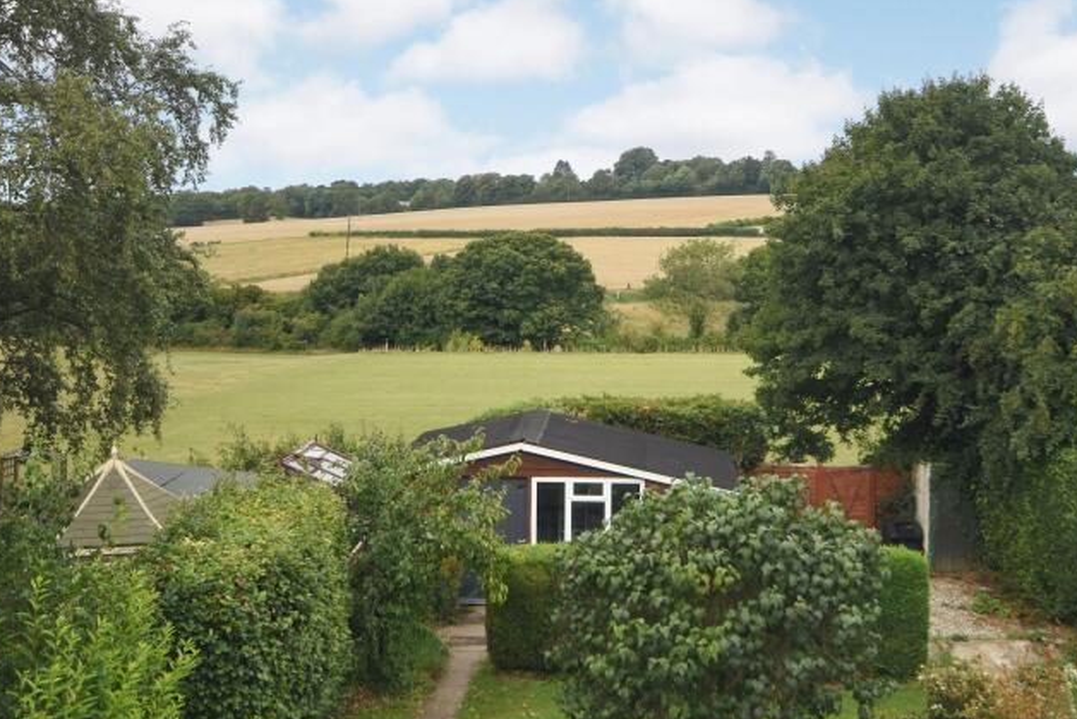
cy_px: 251
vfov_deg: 30.3
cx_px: 578
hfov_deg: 44.5
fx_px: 1317
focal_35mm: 44
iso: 160
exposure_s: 1/200
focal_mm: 18
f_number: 5.6
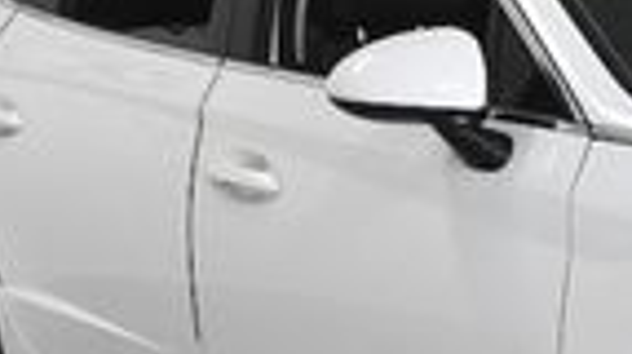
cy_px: 285
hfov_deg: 13.4
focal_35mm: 155
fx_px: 2594
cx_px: 831
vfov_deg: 7.8
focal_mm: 22
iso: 2500
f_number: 3.5
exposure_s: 1/3200
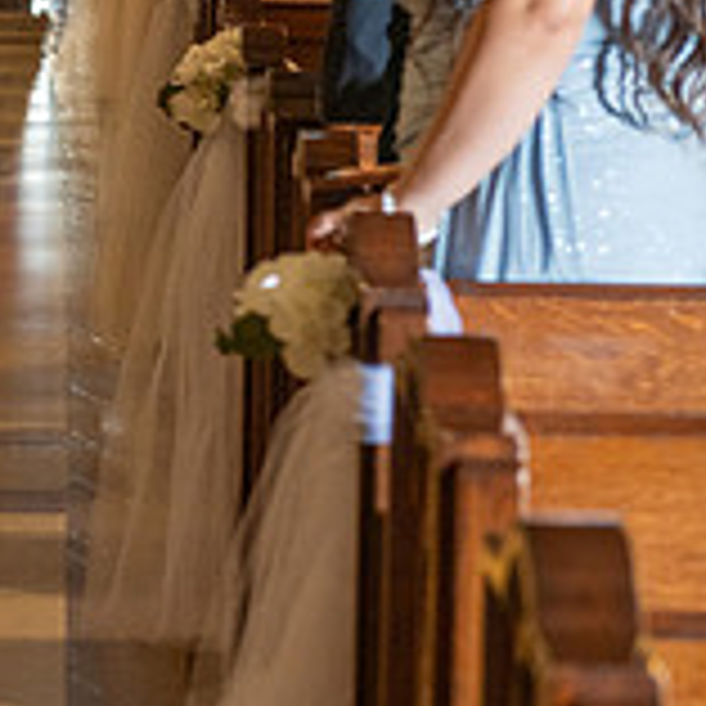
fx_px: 5076
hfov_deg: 7.7
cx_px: -508
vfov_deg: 7.9
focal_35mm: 220
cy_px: 79
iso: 1000
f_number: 4.5
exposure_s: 1/160
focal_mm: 70
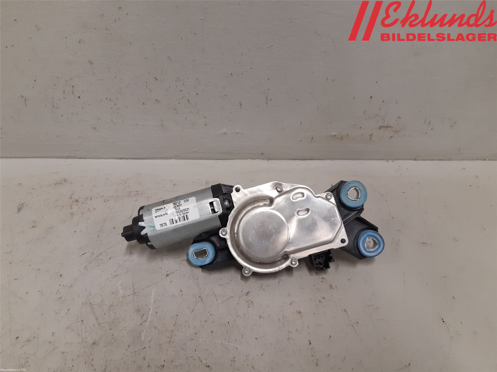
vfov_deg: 53.1
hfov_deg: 67.3
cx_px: 248
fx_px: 373
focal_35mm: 26
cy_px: 186
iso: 125
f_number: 1.7
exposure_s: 1/50
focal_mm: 3.93
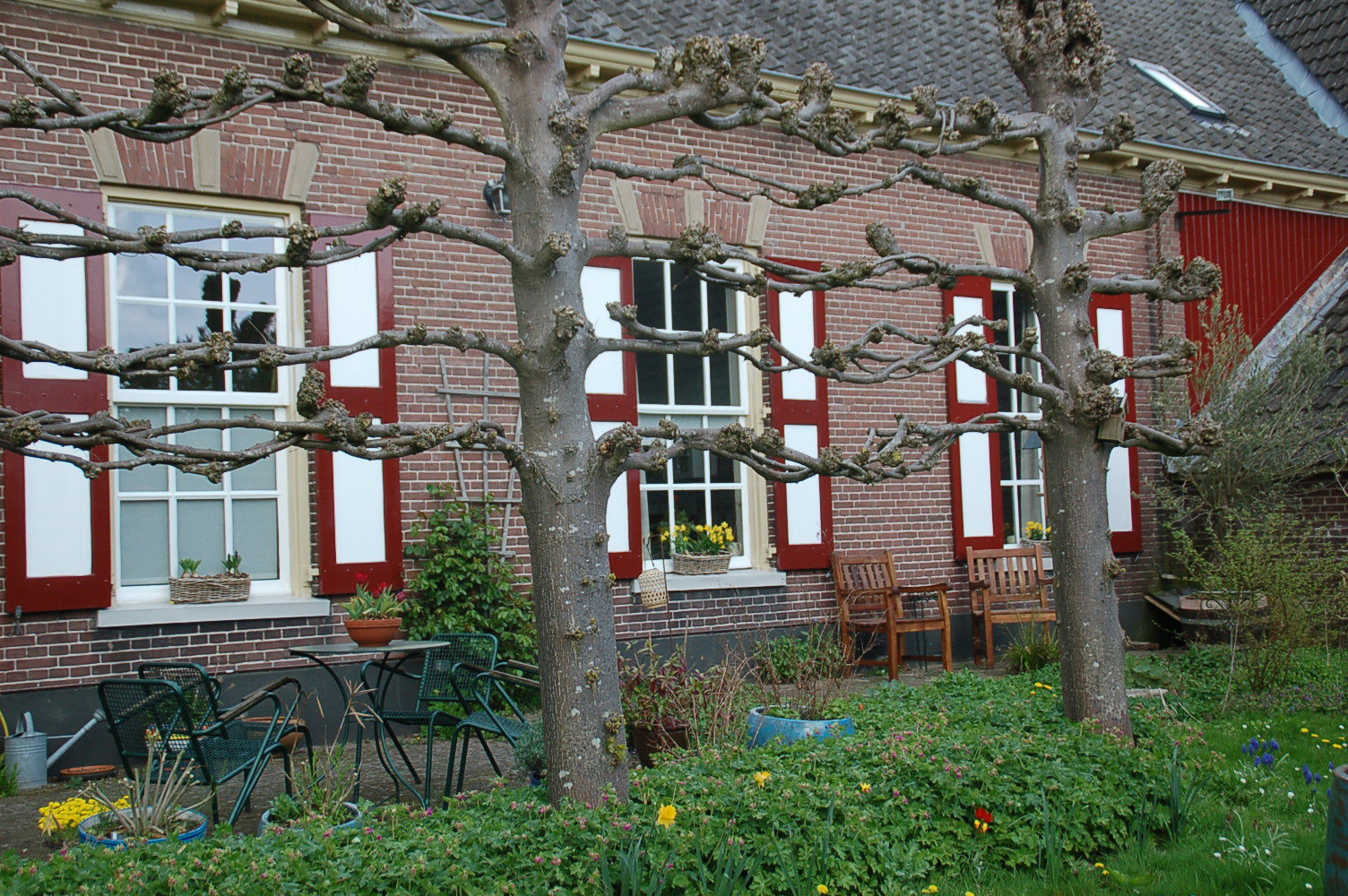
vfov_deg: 28.0
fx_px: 1796
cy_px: 448
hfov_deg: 41.1
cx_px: 674
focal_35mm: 48
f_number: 4.2
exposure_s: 1/800
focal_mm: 32
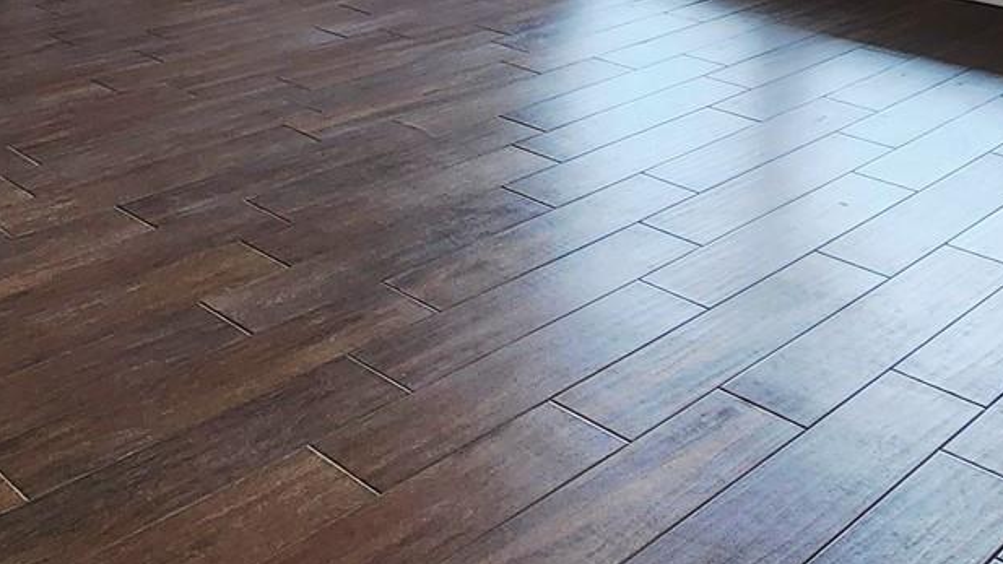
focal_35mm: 47
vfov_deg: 21.6
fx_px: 1250
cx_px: 582
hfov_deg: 43.6
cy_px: -262
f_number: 2.2
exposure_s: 1/120
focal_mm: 2.2
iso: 80
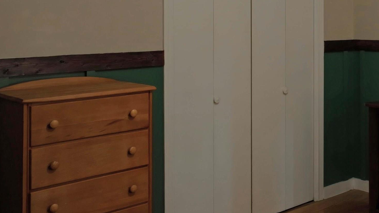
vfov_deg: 21.3
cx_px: 385
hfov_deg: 34.2
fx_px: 553
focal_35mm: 55
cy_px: 18
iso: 230
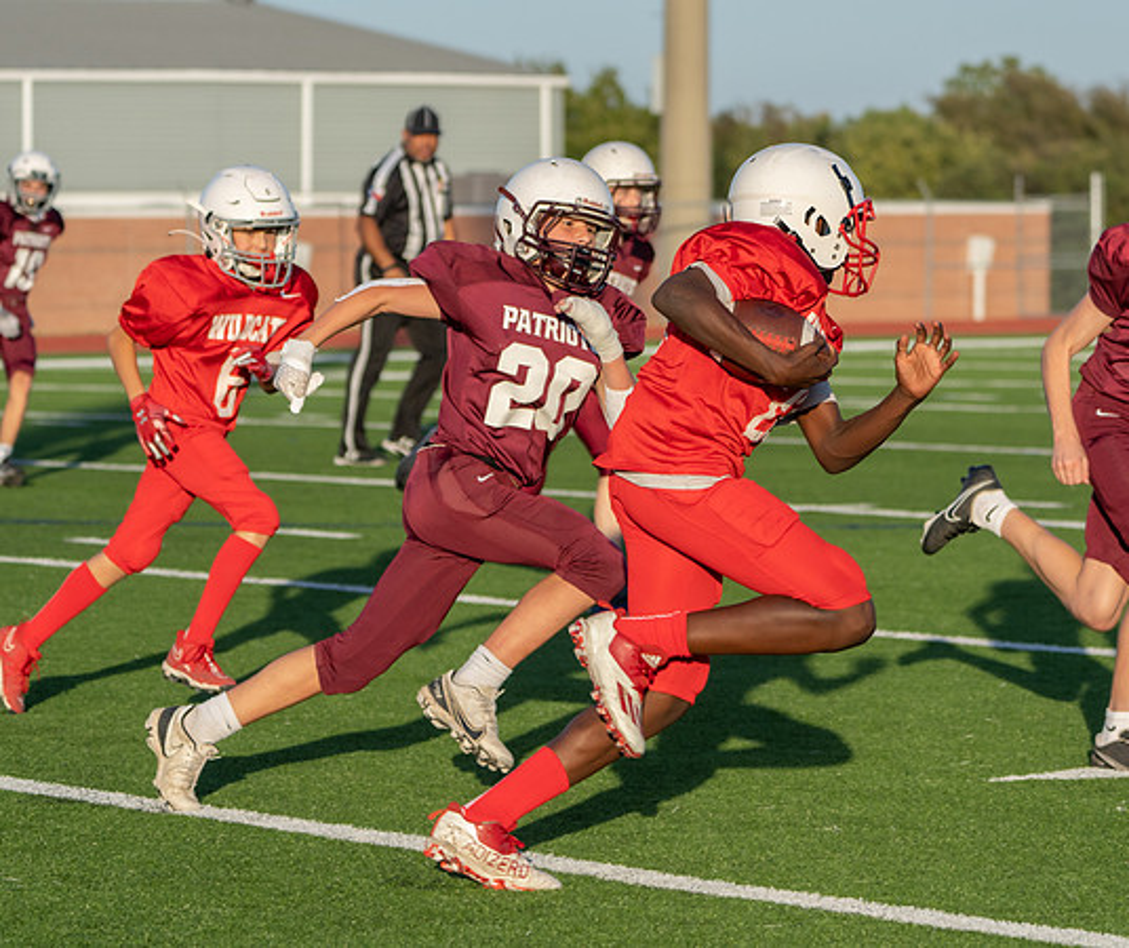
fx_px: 6042
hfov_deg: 10.7
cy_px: 439
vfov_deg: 9.0
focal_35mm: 177
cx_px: 746
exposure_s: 1/1250
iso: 250
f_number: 5
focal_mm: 121
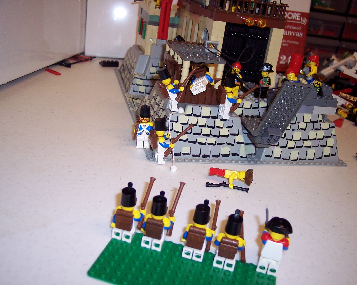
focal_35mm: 41
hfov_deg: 44.8
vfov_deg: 36.5
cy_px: 142
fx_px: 433
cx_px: 172
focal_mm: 8
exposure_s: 1/60
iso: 100
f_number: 2.8
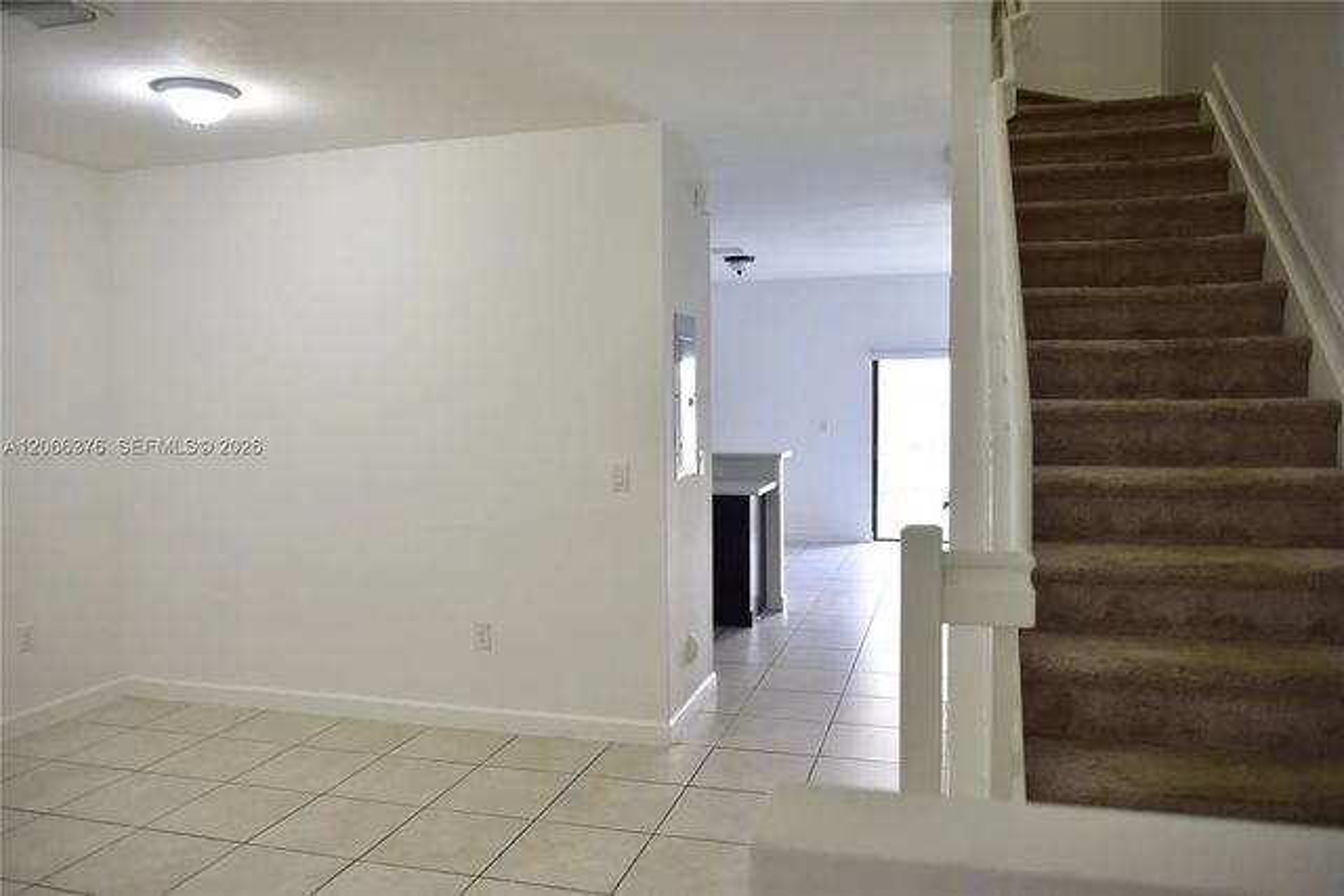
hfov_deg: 67.4
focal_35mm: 27
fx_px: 1008
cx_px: 672
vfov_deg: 48.0
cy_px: 448
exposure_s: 1/60
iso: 800
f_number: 3.2
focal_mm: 27
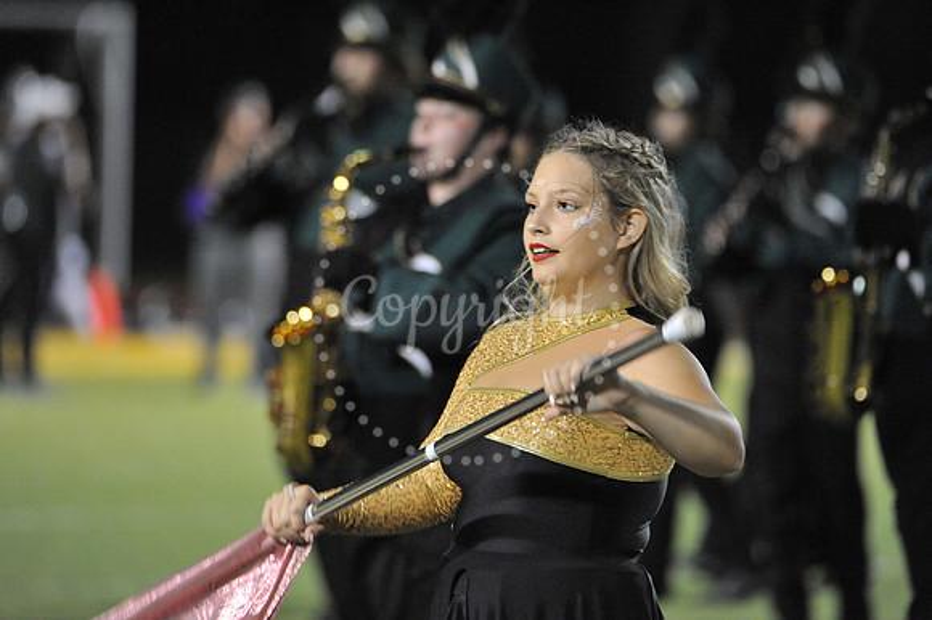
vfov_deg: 3.1
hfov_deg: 4.6
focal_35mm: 450
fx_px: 11643
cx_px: 466
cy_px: 310
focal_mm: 450
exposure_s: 1/160
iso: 6400
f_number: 6.3
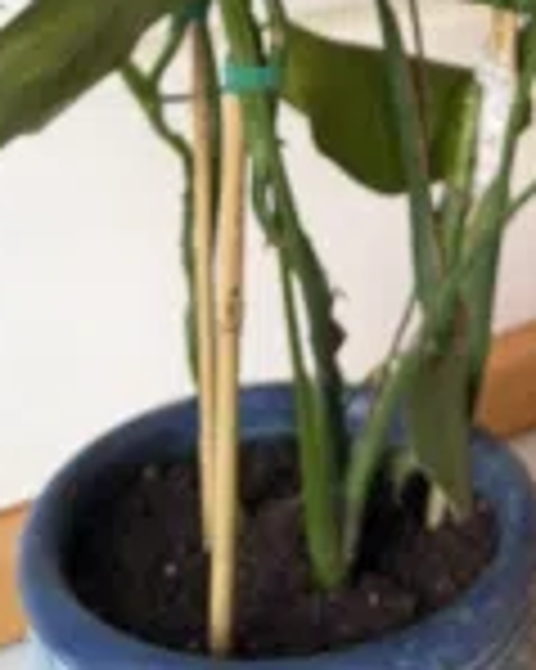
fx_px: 1251
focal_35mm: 63
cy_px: -220
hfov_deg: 24.0
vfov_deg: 25.5
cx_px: 392
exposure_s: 1/50
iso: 200
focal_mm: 6.76
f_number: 1.78
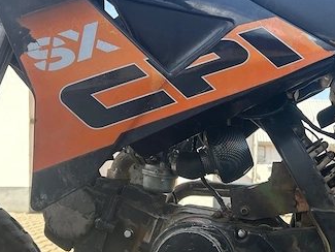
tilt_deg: -2.0
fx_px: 465
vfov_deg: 29.4
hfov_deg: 38.5
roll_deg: +1.0
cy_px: 212
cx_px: 255
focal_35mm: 48
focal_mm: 5.7
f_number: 1.5
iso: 50
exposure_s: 1/628
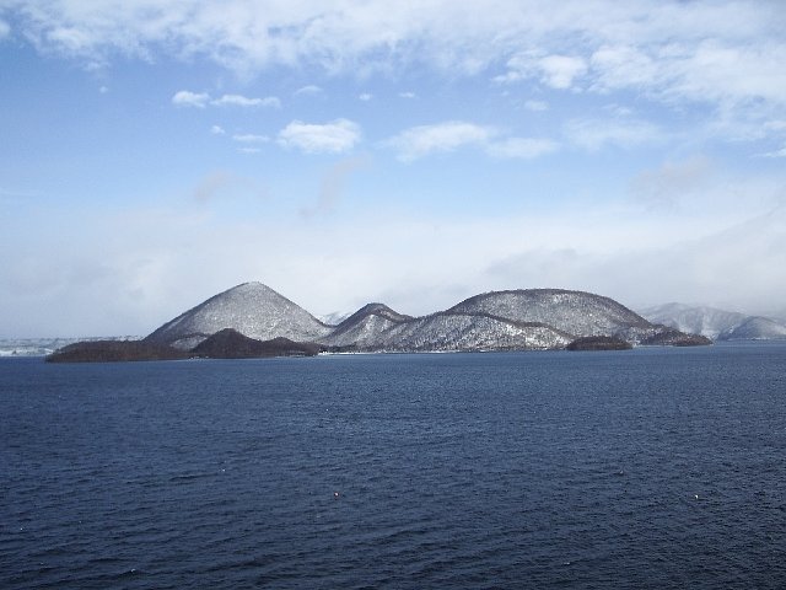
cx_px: 393
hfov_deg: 52.6
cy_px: 295
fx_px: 795
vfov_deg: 40.7
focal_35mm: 35
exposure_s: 1/500
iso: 50
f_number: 4.3
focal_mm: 5.8
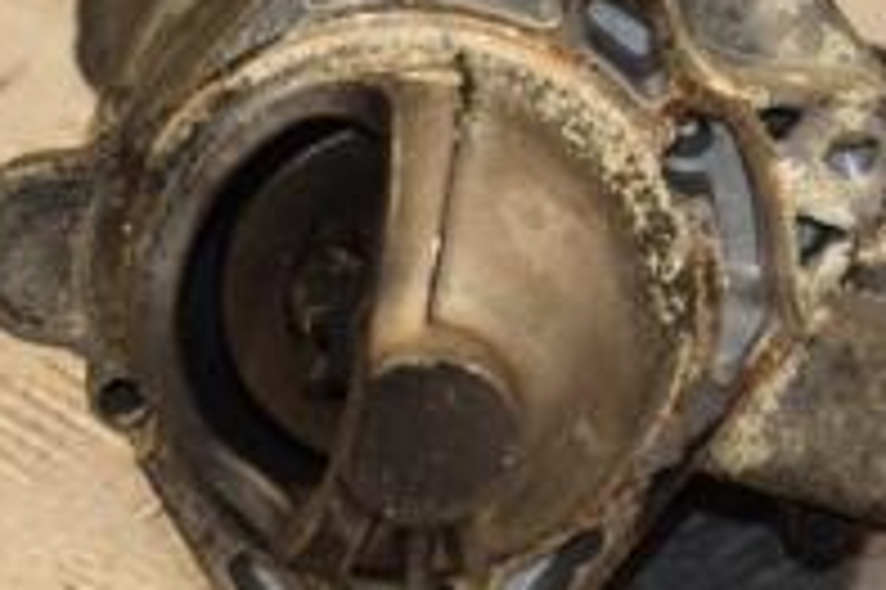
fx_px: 7426
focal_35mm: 302
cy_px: 302
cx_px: 220
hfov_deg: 6.8
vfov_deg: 4.5
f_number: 5.6
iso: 800
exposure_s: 1/200
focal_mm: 66
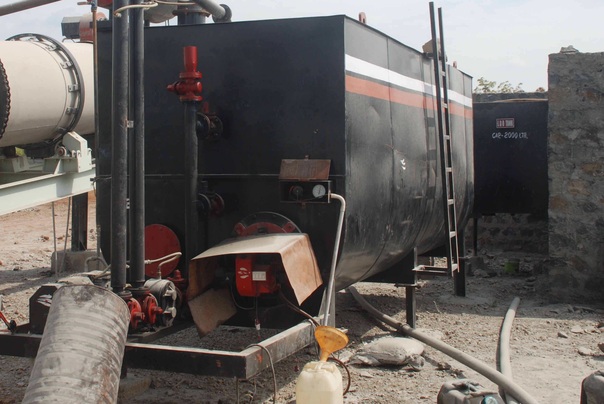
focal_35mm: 57
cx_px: 235
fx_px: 957
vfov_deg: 23.7
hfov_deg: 34.9
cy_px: 131
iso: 200
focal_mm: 26
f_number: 11
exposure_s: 1/200
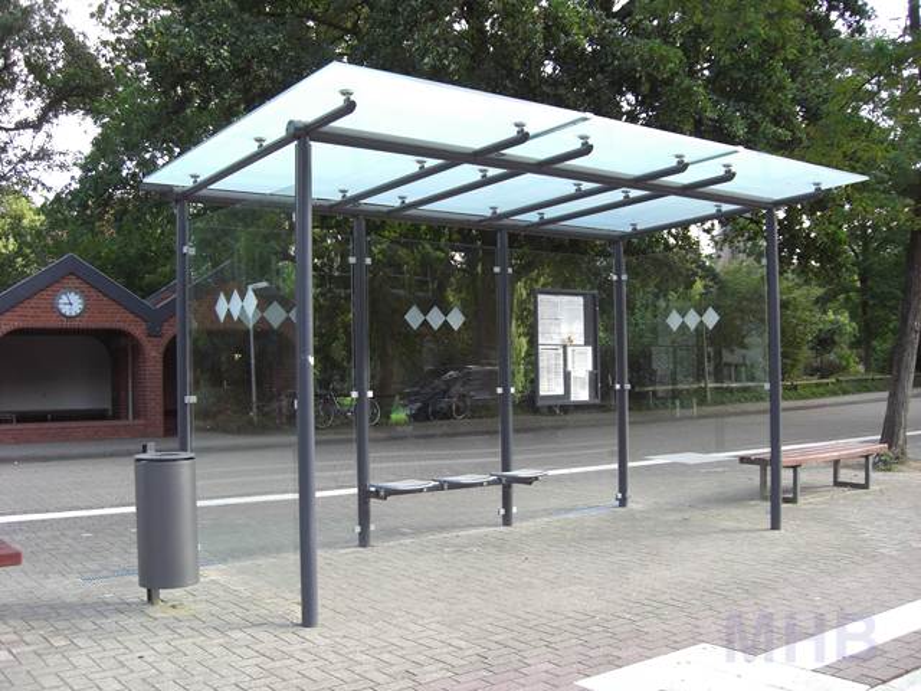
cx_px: 460
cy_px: 346
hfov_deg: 49.0
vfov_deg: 37.7
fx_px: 1011
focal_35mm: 38
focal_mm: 6.2
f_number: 2.7
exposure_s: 1/100
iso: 64
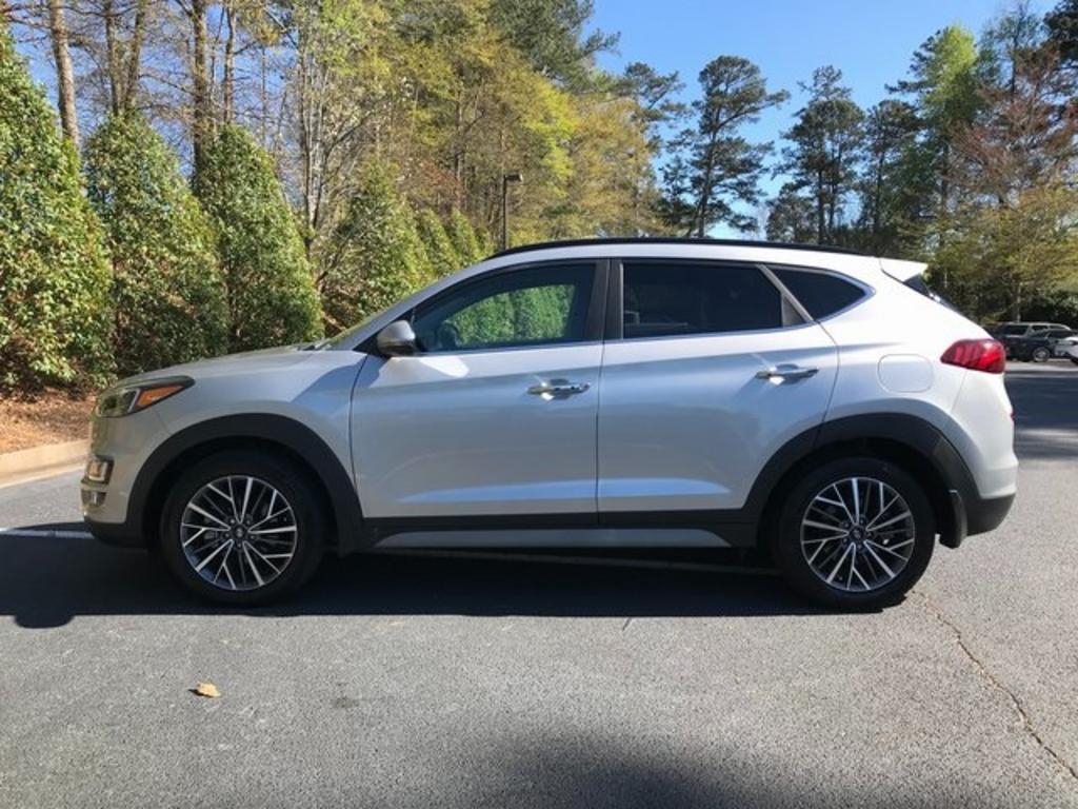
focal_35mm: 28
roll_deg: -0.2
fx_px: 872
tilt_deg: -2.5
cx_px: 539
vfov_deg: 49.7
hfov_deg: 63.4
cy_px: 404
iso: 20
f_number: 1.8
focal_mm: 3.99
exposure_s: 1/948
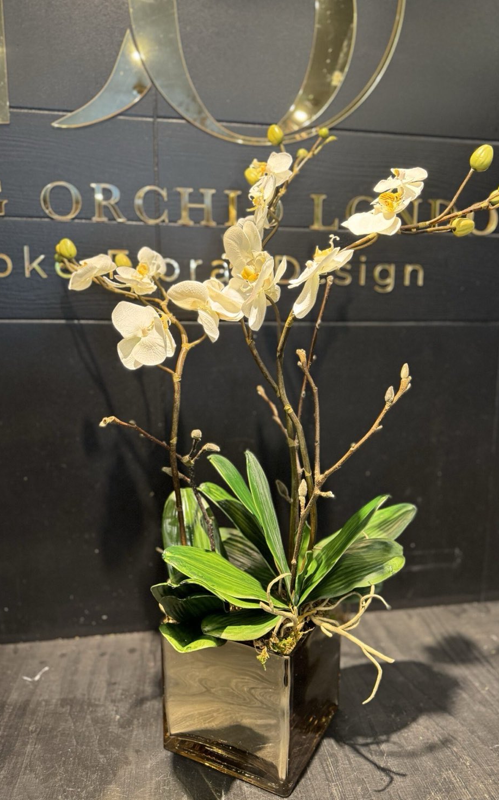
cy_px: 407
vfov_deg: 70.4
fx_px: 566
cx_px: 278
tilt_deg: -10.7
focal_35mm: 26
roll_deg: -0.9
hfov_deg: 47.5
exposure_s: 1/50
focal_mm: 6.76
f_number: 1.78
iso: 320
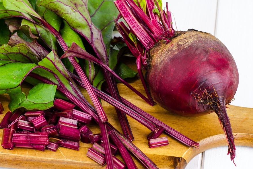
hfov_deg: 23.9
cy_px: 95
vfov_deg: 16.1
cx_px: 121
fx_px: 598
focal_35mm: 85
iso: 100
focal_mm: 50
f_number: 11
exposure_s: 1/200
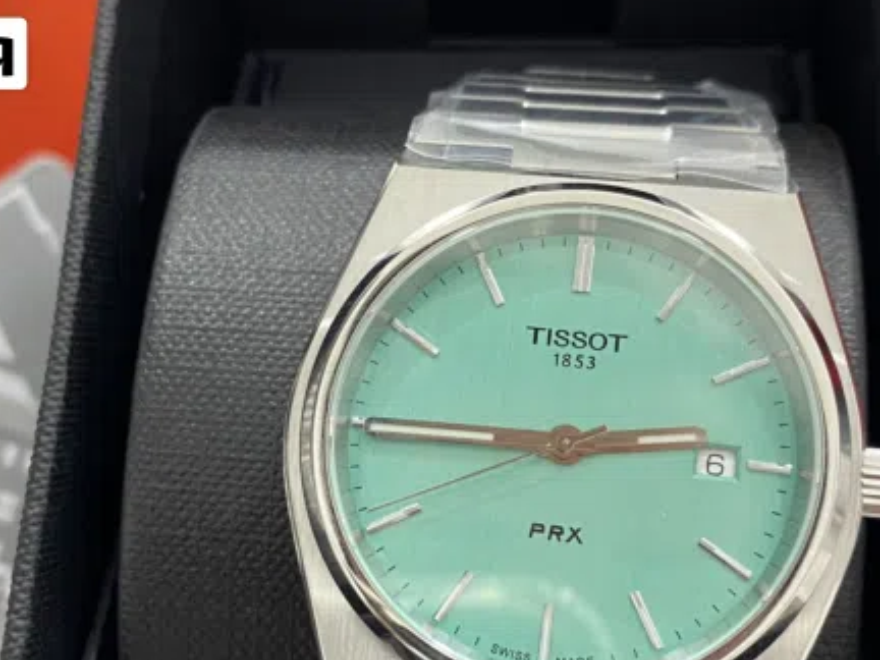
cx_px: 334
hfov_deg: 49.7
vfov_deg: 38.6
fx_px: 941
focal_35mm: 37
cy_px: 383
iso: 250
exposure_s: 1/50
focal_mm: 4.25
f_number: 1.8
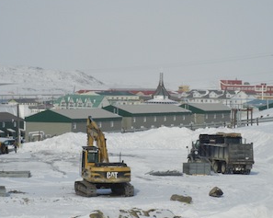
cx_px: 159
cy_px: 101
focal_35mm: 164
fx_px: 1324
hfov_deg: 11.8
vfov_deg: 9.4
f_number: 9.2
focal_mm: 24
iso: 400
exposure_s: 1/1400
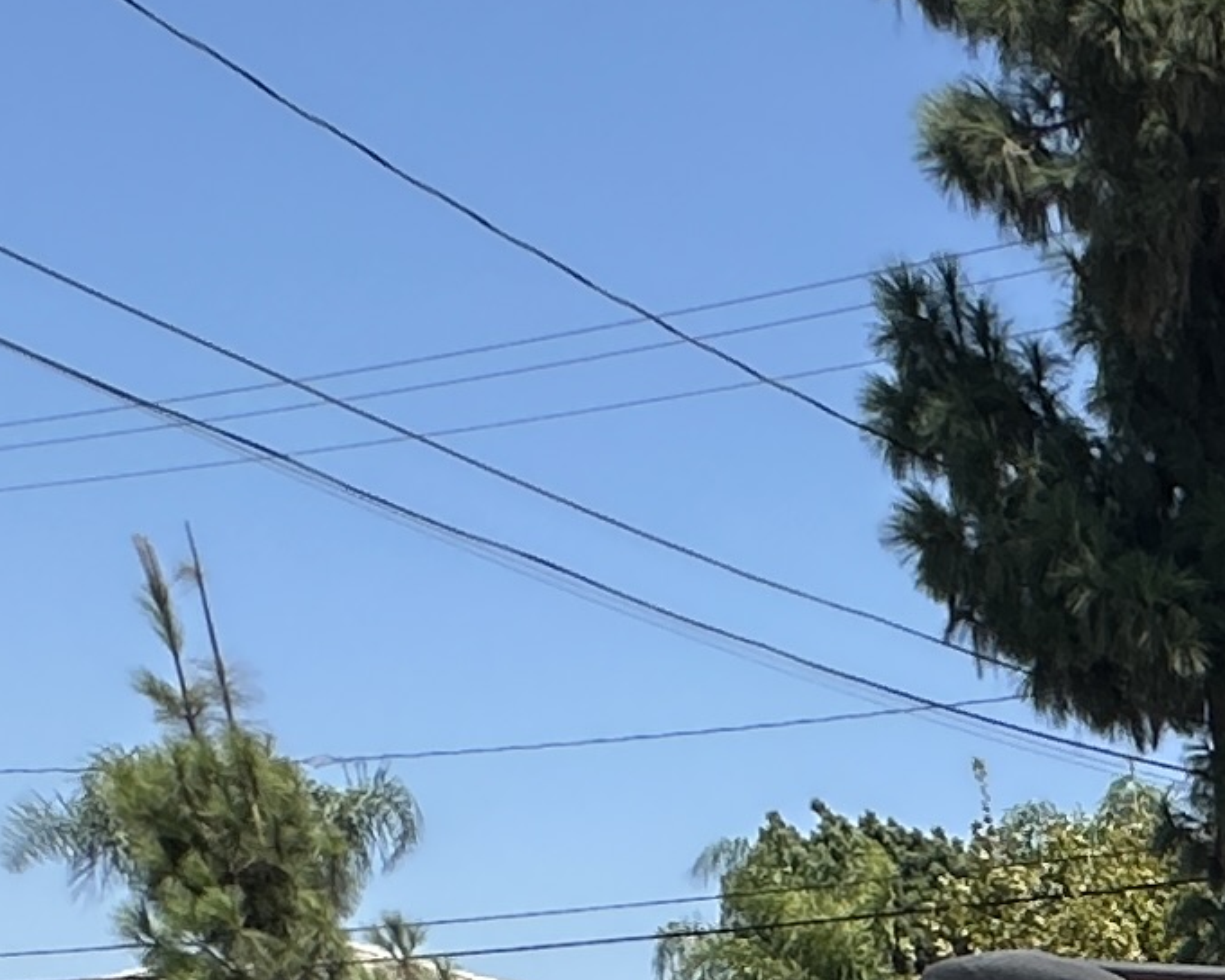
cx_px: 2416
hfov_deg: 17.4
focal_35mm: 81
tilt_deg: -17.6
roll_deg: +2.0
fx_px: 2937
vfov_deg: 14.3
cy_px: 2183
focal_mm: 2.22
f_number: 2.2
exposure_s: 1/1159
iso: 40
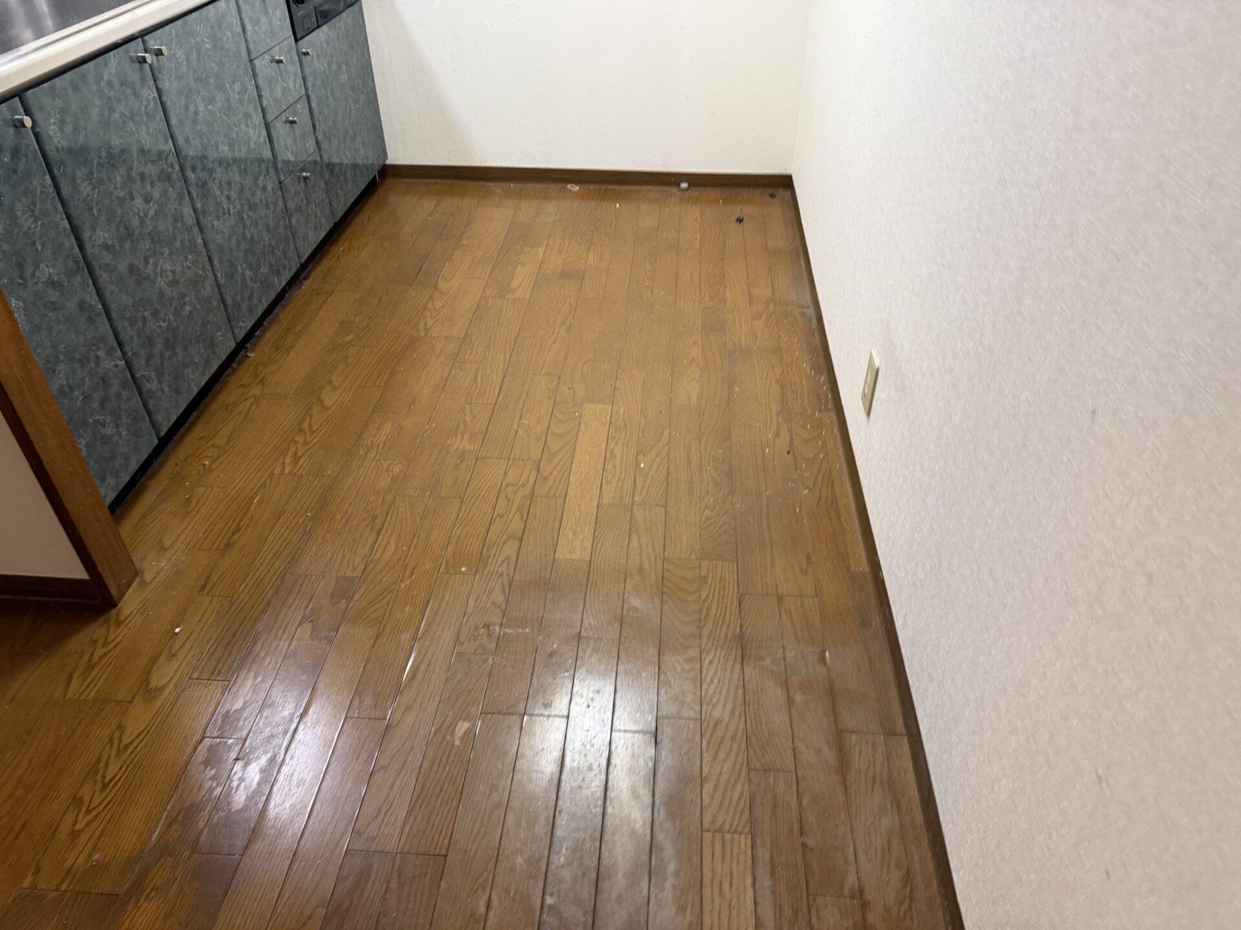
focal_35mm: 24
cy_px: 465
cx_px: 620
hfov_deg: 71.6
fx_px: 860
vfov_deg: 56.8
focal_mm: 6.76
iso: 320
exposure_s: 1/60
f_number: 1.78
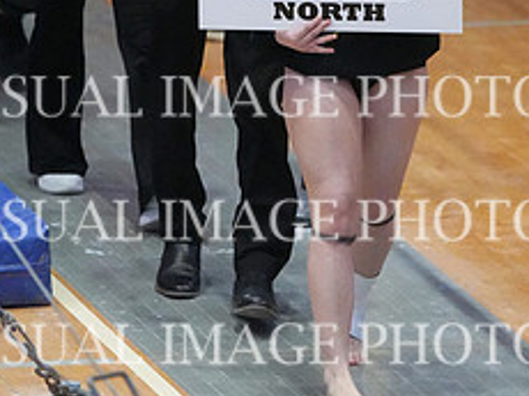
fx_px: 11129
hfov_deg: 2.7
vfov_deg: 2.0
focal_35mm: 729
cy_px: 35
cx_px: 342
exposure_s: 1/1600
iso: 20000
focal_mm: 300
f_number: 3.5
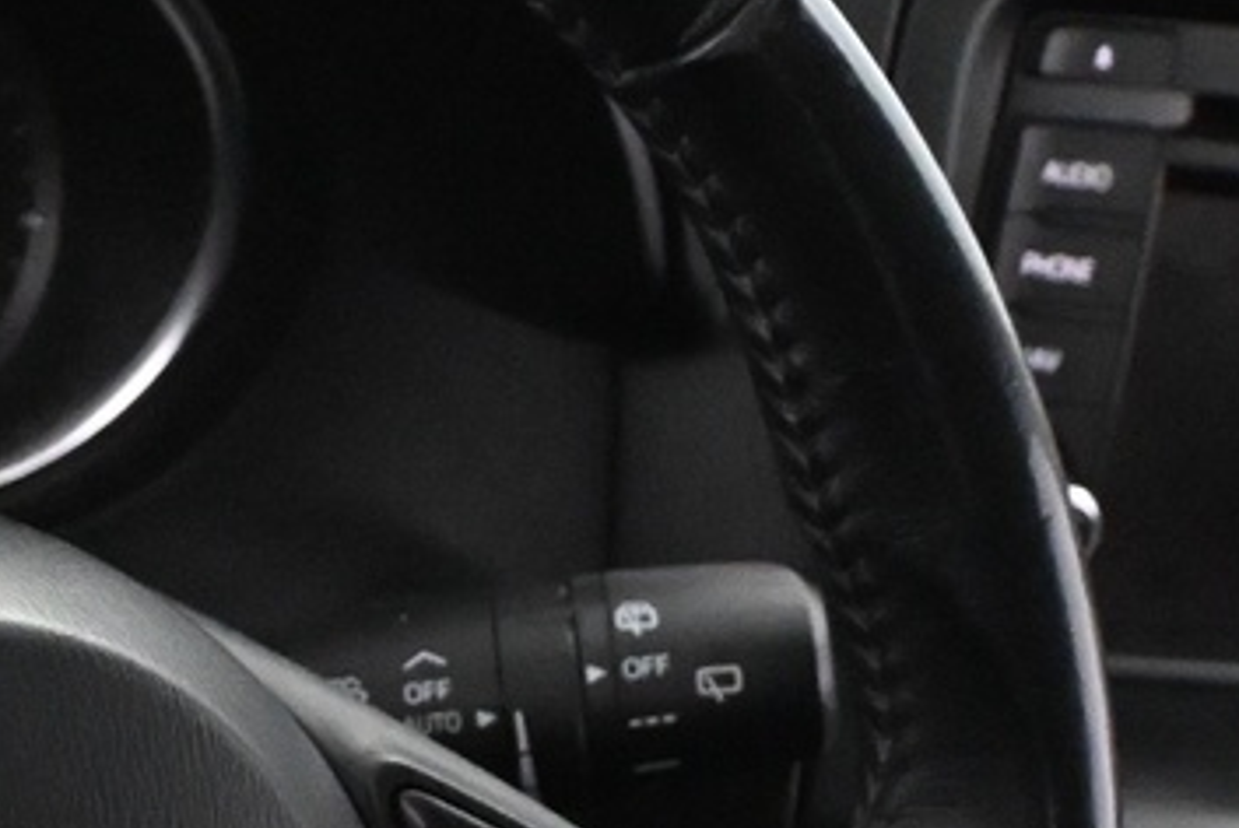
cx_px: -140
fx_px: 6515
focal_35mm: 189
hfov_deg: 10.7
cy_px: 839
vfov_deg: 7.2
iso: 6400
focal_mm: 27.5
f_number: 4.5
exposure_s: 1/60
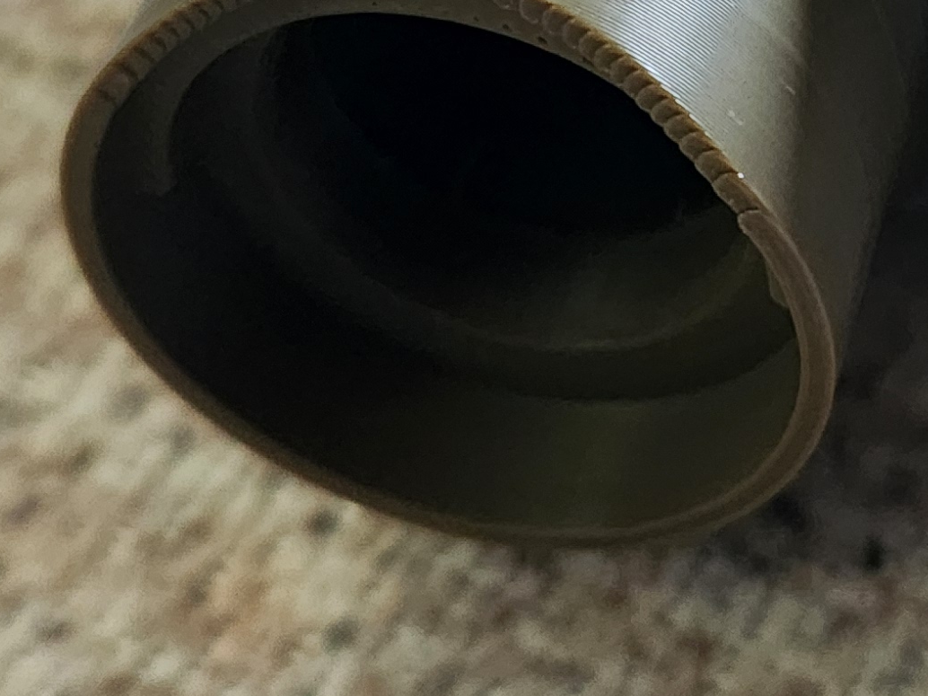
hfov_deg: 21.8
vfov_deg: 16.5
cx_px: 724
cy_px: 183
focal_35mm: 89
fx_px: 2385
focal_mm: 5.4
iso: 1000
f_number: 1.8
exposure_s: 1/120
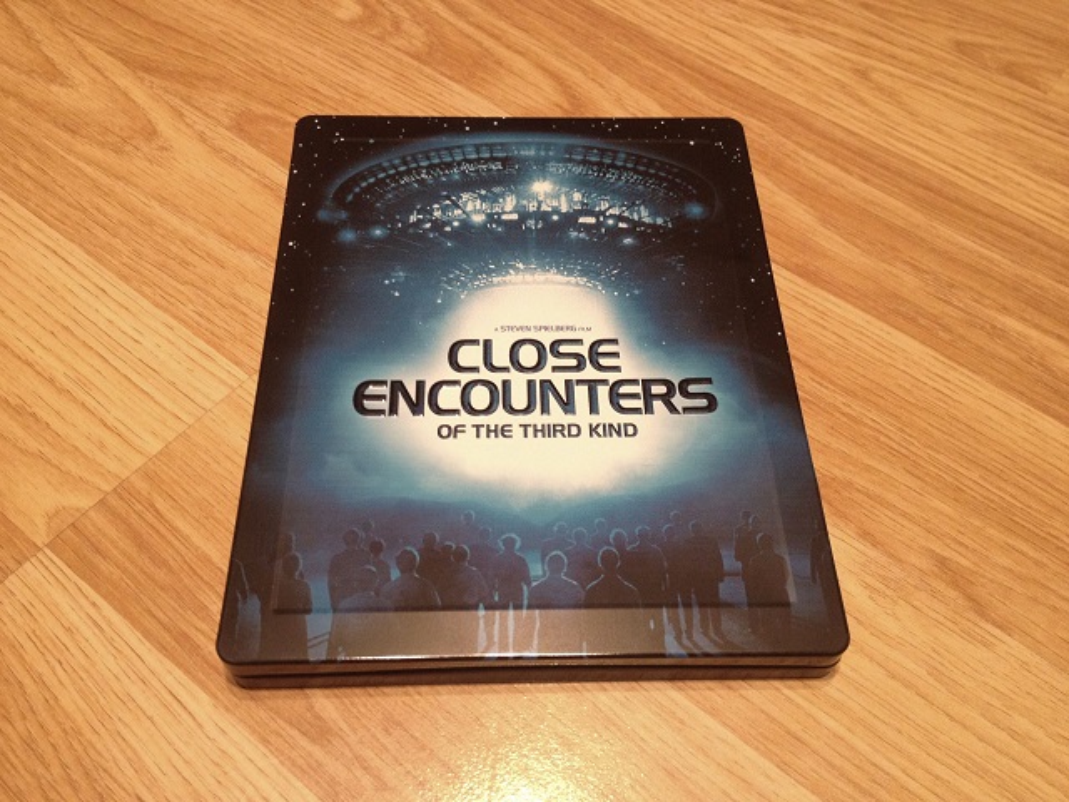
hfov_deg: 52.6
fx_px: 1081
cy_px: 401
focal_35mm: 35
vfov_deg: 40.7
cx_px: 534
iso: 160
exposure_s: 1/20
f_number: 2.4
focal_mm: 4.28
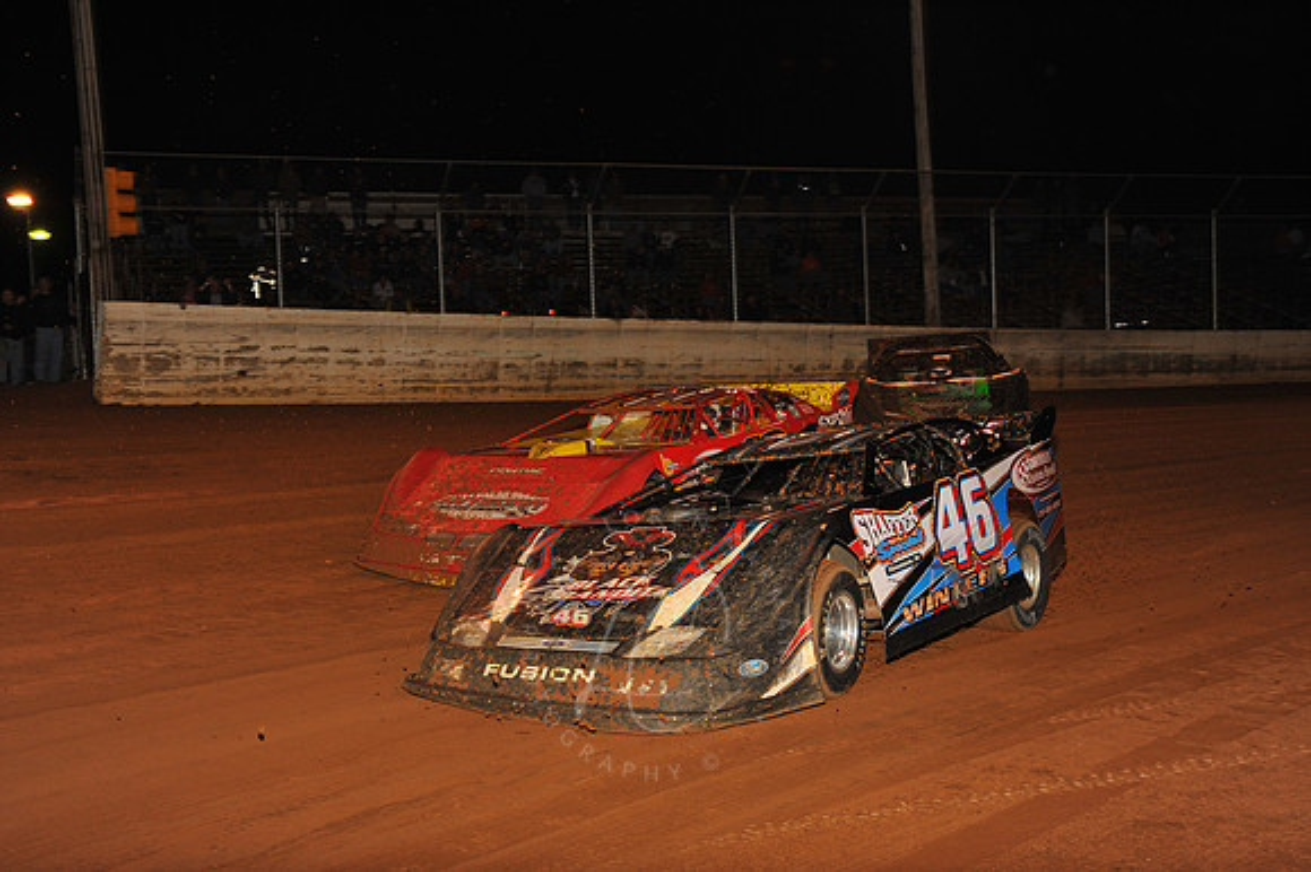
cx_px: 656
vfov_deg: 28.0
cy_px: 436
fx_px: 1747
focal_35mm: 48
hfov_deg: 41.1
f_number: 7.1
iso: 800
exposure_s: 1/320
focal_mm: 48
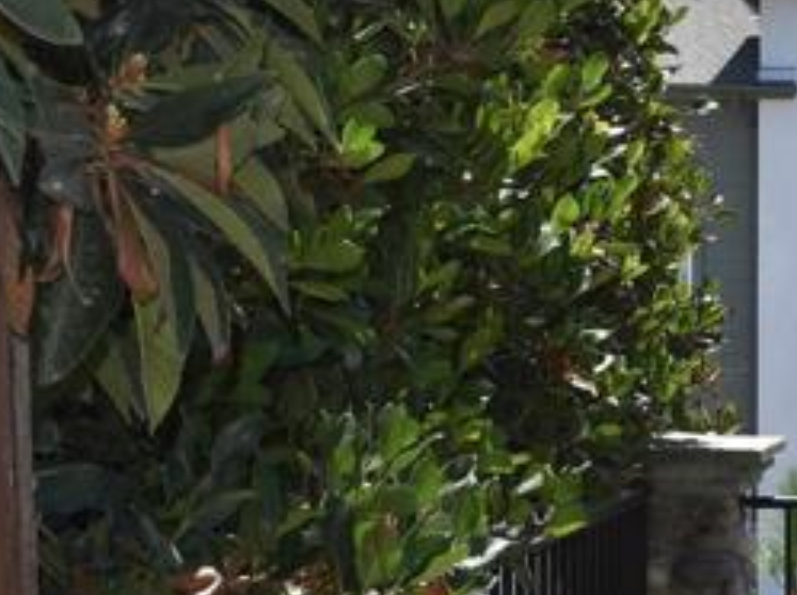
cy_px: 505
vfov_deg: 13.7
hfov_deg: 16.4
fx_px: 2460
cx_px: 1287
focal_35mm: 107
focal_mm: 18
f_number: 8
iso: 100
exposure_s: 1/250
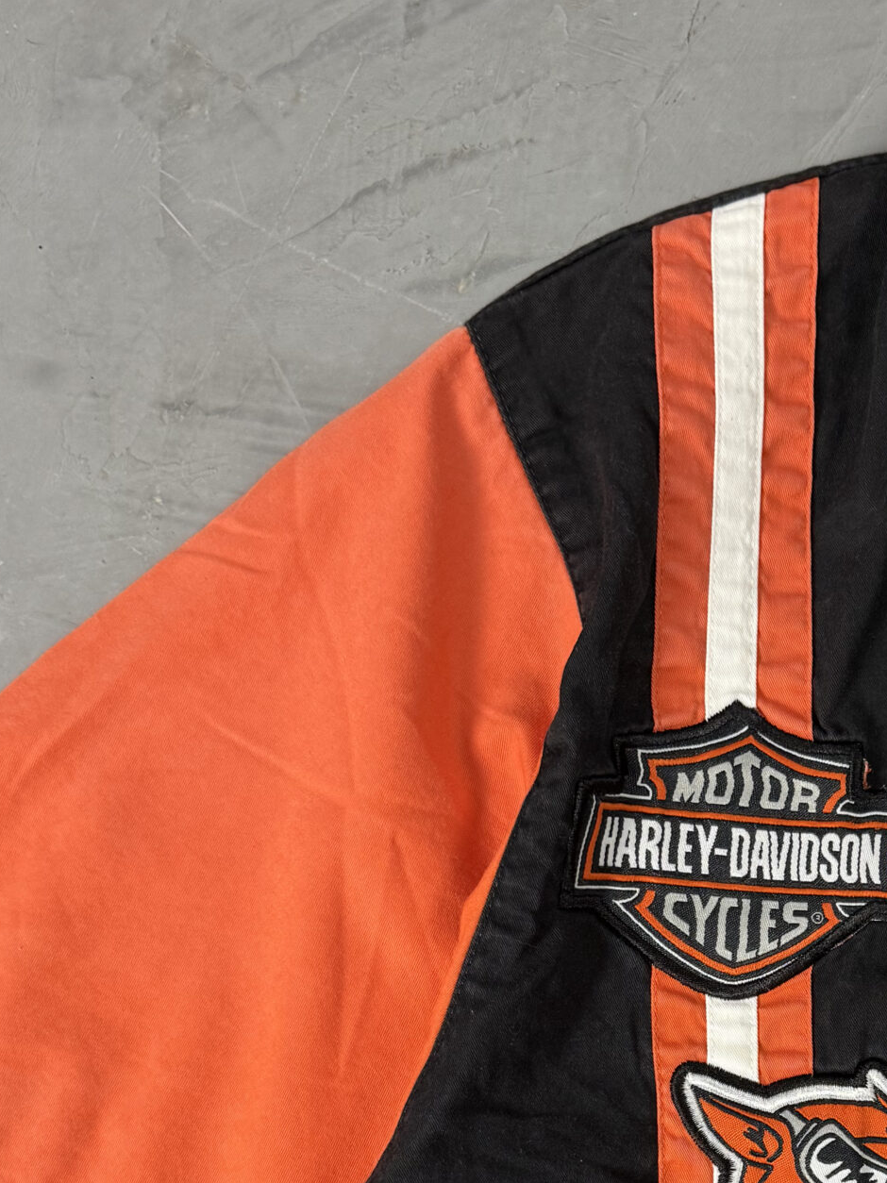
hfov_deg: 28.9
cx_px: 733
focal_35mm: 49
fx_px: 1675
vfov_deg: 36.6
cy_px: 1056
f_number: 1.78
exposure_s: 1/60
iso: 125
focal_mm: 6.76
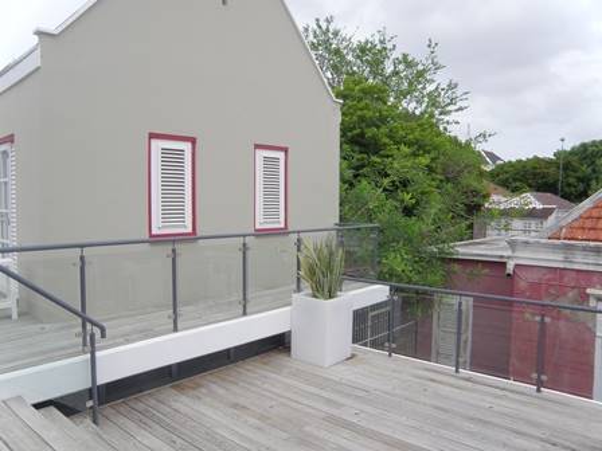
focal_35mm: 26
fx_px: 452
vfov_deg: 53.1
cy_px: 226
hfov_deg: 67.3
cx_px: 301
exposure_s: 1/250
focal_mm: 4.6
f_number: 5.6
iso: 64
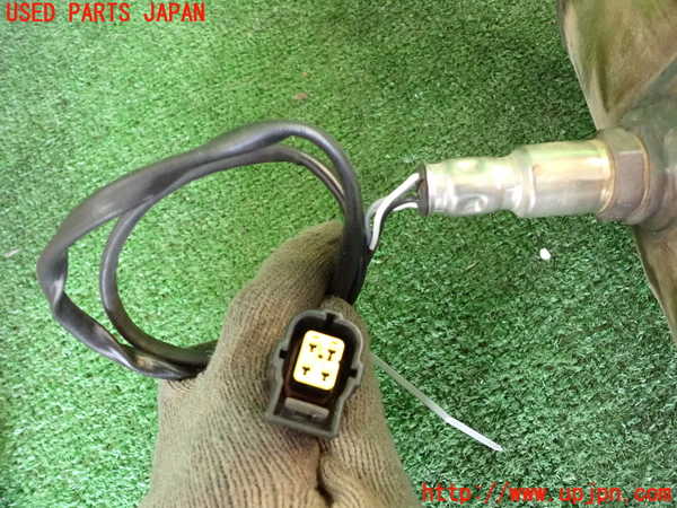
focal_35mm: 30
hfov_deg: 60.0
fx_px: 587
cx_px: 338
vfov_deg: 46.8
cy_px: 254
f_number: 2.3
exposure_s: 1/125
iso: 1250
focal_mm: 5.4
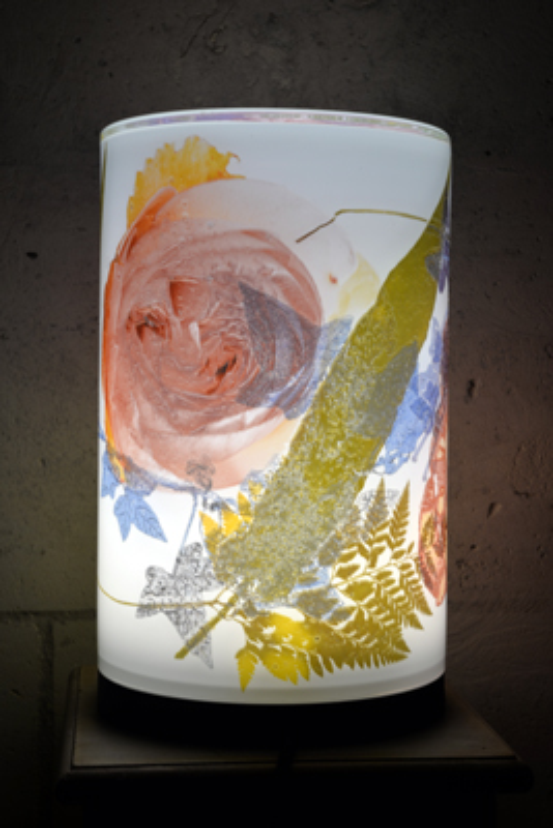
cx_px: 276
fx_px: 1611
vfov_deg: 28.8
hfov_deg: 19.5
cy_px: 414
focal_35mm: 70
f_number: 22
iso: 200
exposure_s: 1/1.6
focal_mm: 70
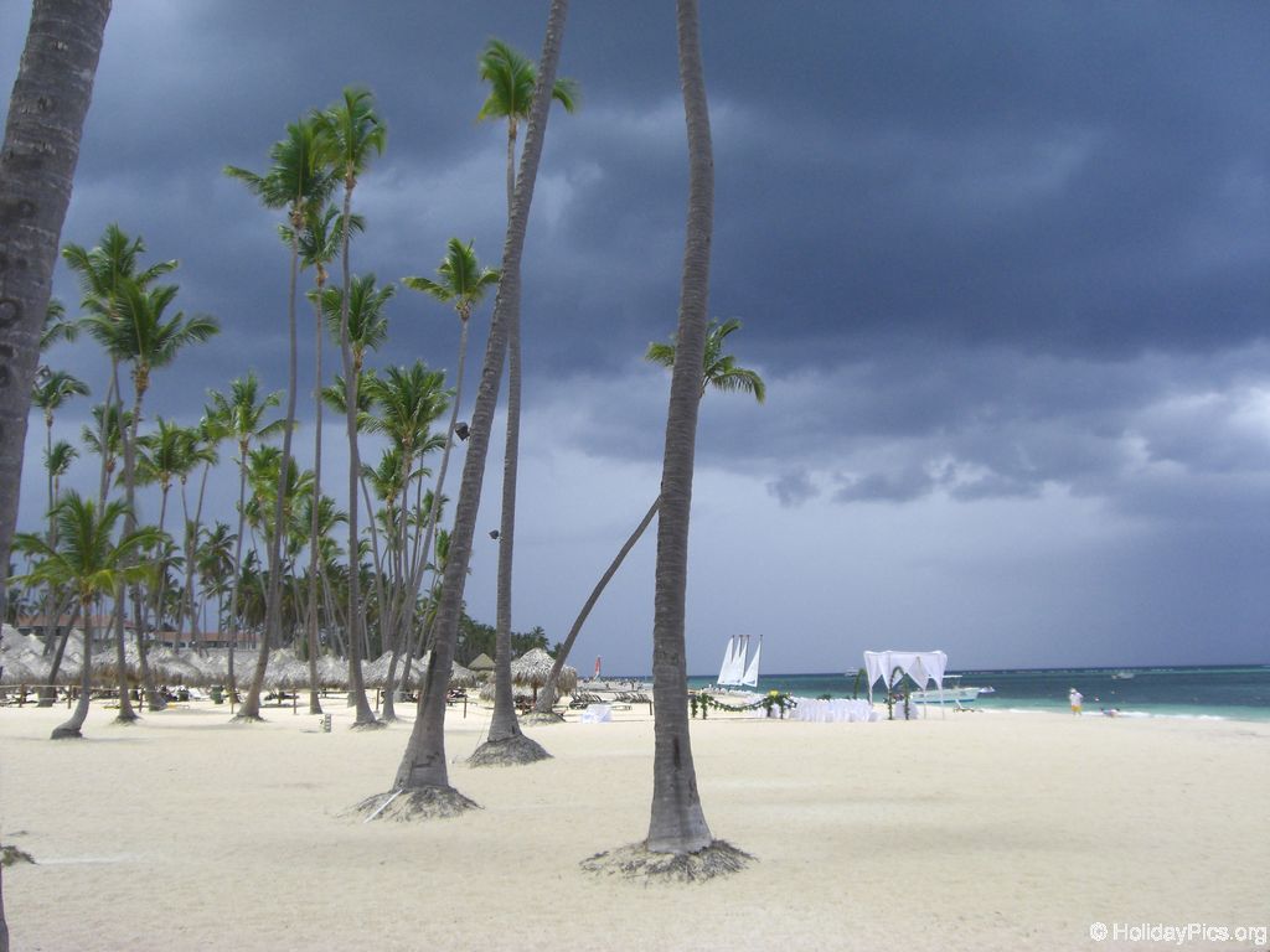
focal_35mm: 38
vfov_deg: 37.7
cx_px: 635
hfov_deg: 49.0
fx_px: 1394
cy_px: 476
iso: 100
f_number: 8
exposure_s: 1/200
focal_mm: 6.2
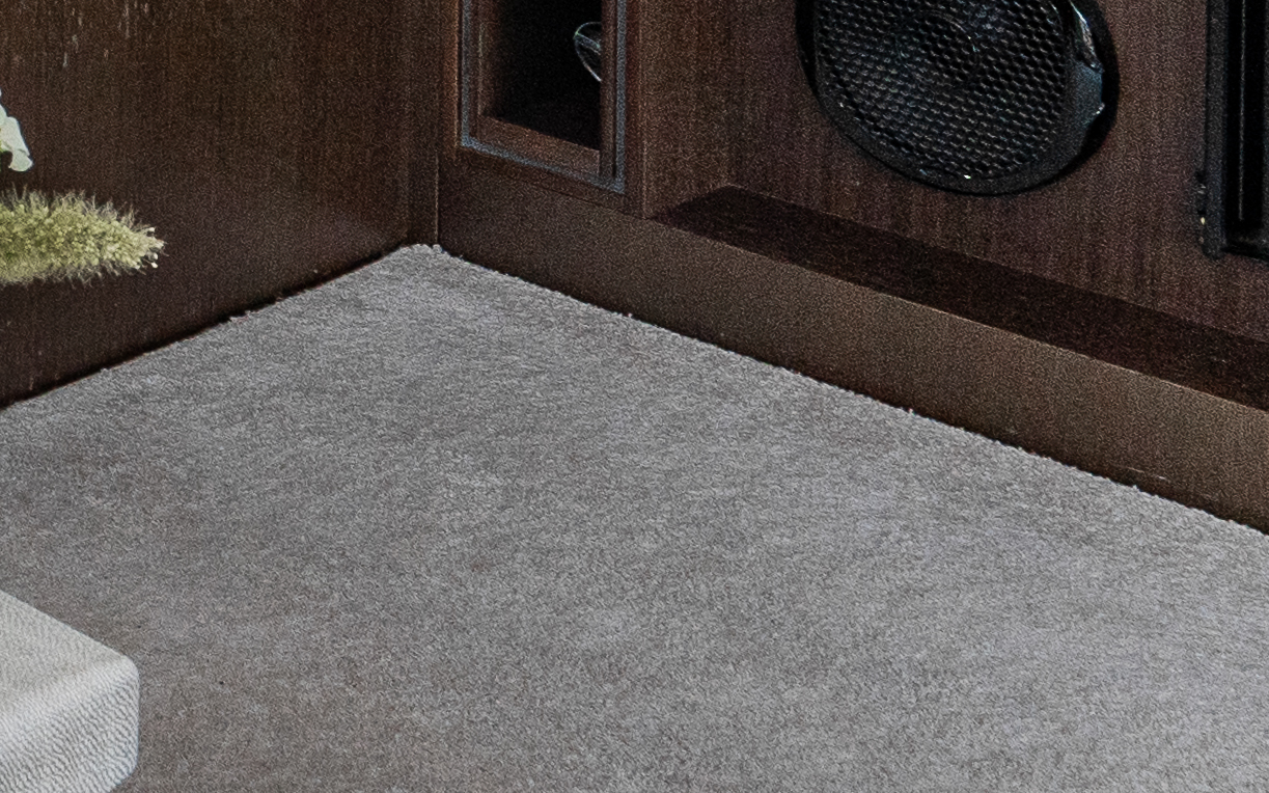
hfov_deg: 20.5
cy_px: -481
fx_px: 2766
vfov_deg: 14.9
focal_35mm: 80
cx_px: -830
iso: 640
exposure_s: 1/90
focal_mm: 16
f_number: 9.5
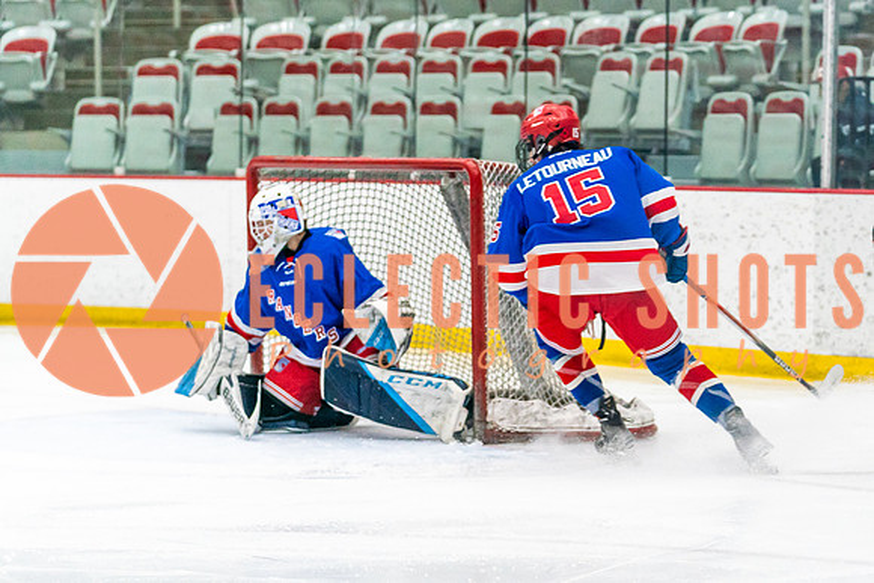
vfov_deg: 8.7
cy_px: 320
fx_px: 3825
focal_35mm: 158
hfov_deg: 13.0
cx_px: 582
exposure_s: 1/1000
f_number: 2.8
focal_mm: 100
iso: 3200
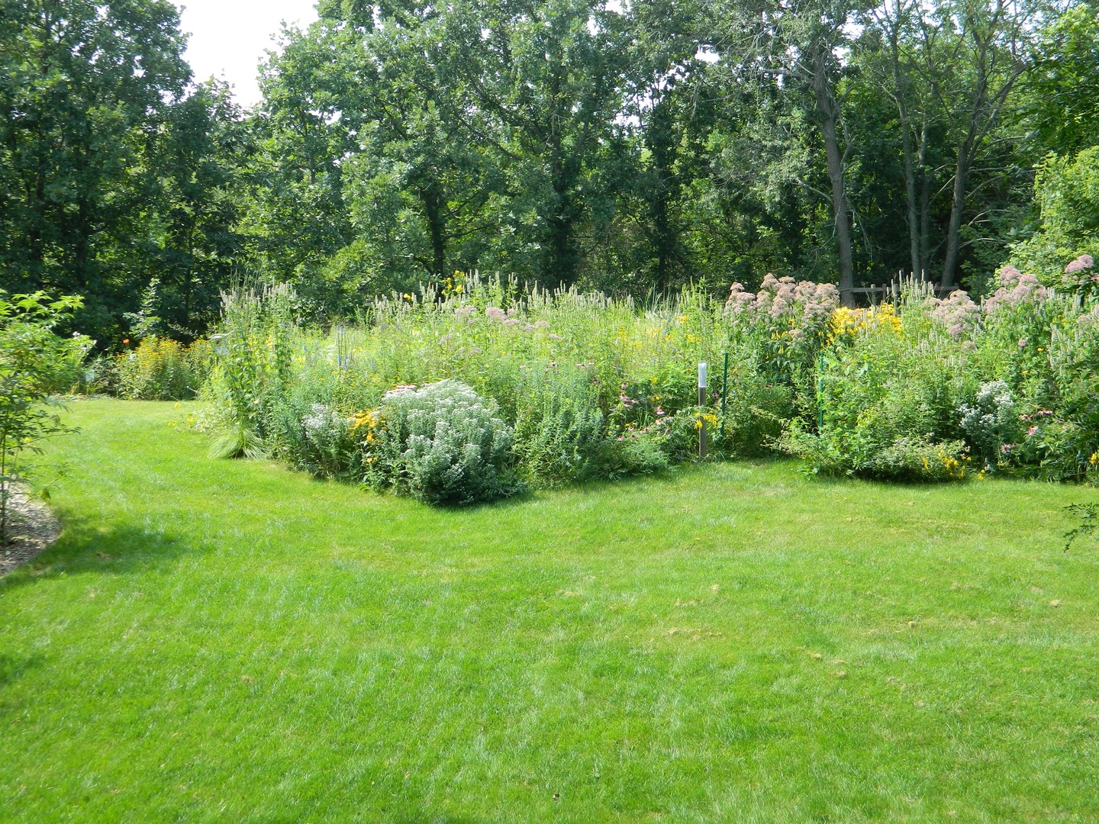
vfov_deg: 30.9
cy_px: 412
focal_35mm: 47
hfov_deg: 40.4
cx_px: 550
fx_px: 1492
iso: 80
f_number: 3.6
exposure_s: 1/200
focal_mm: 8.4
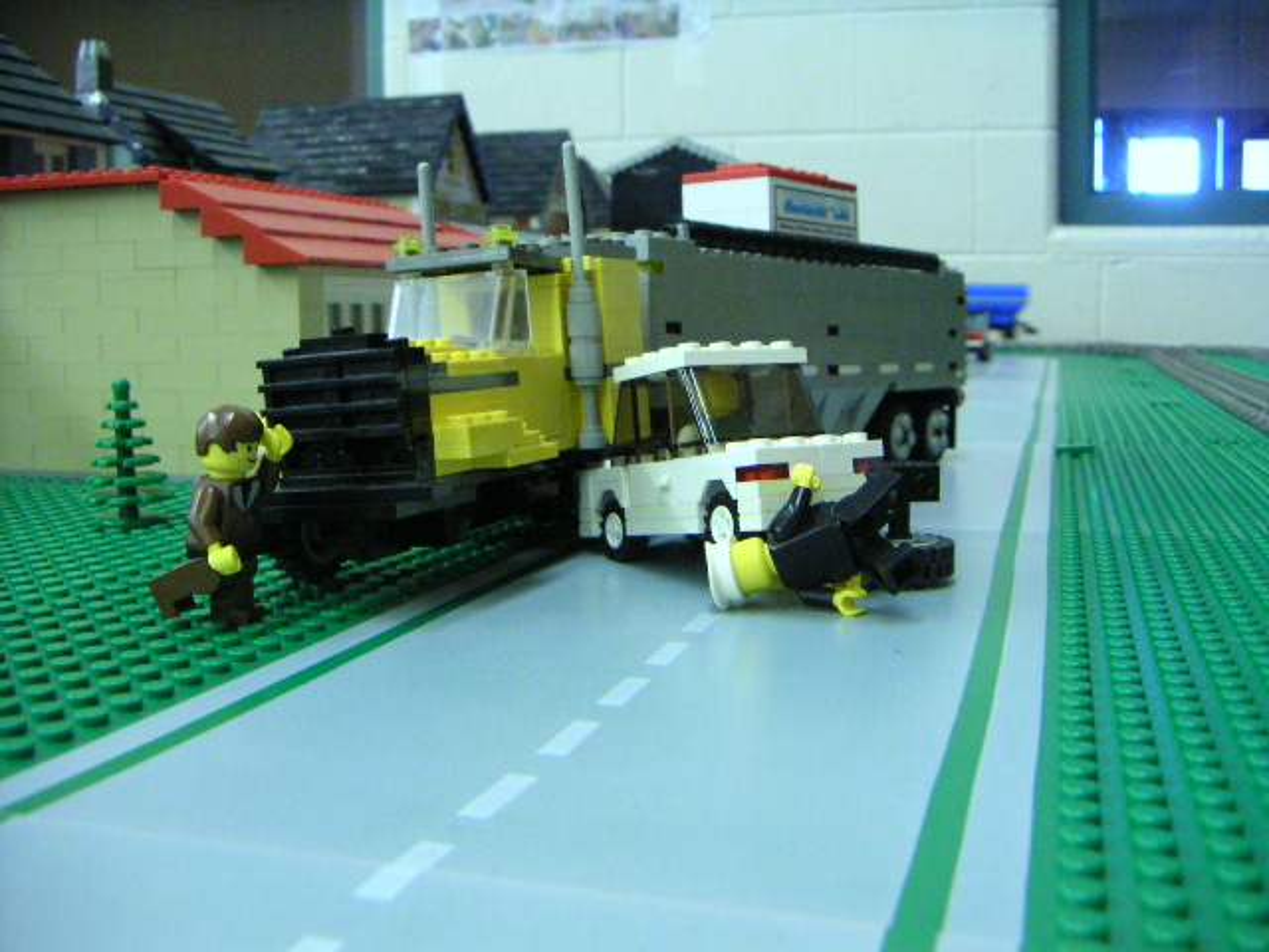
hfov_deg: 50.1
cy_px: 476
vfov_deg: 38.7
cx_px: 634
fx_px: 1356
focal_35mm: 37
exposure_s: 1/20
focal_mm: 4.8
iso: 400
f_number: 2.8
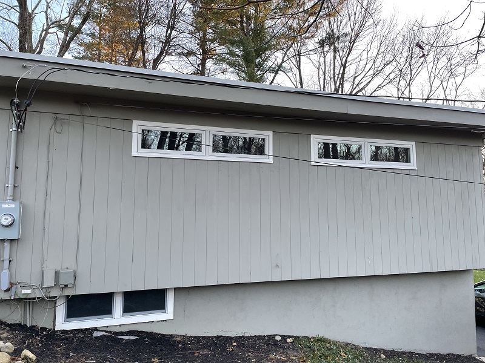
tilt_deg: +6.5
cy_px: 182
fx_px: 364
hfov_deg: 67.3
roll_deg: +0.5
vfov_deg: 53.1
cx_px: 242
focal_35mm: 26
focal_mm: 4.2
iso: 100
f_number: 1.6
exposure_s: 1/121
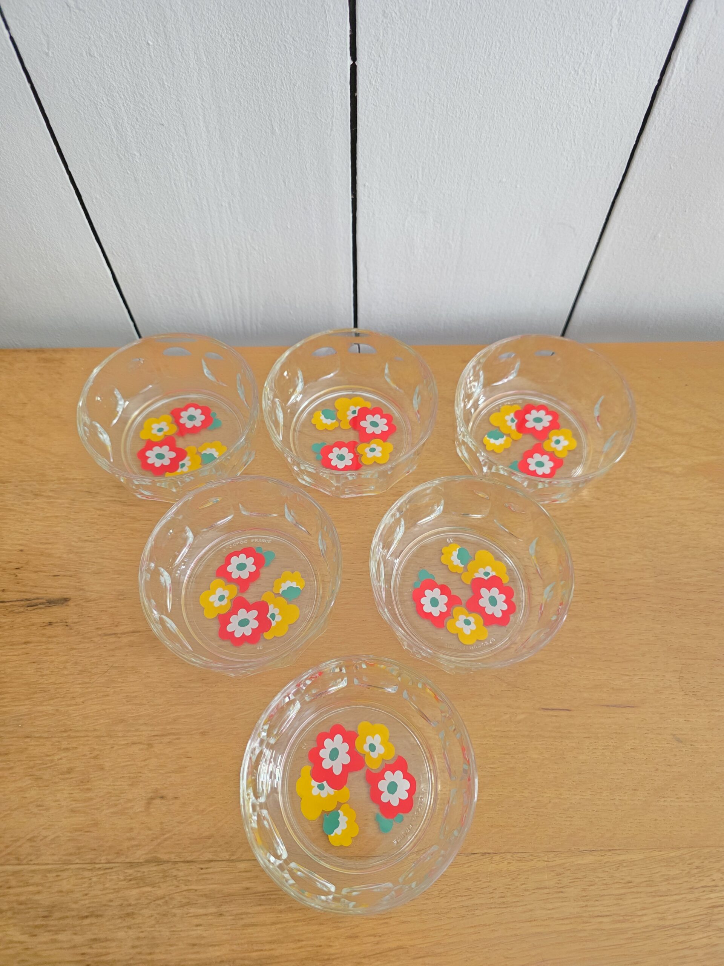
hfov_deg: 58.9
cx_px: 362
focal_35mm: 23
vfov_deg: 73.9
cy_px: 483
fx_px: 641
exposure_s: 1/60
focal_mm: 6.3
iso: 1600
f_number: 1.7
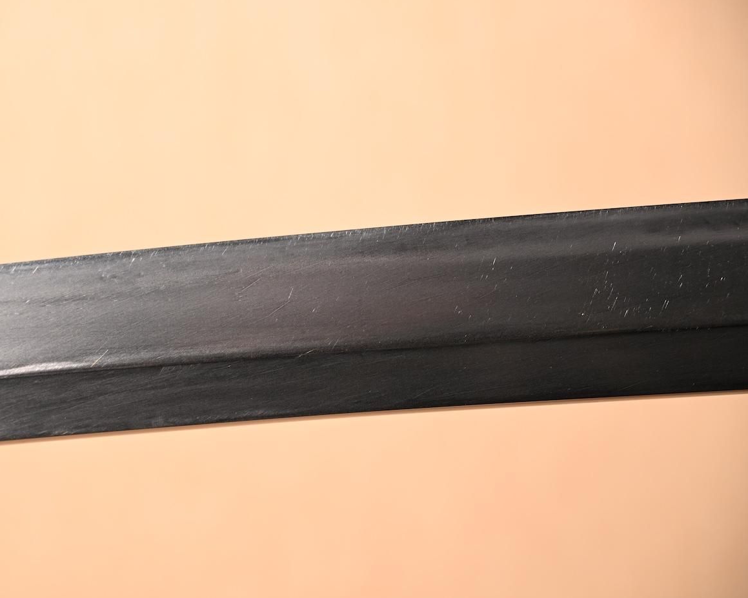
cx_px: 317
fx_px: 3200
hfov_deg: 13.3
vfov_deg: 10.7
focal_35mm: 145
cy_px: 298
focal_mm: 85
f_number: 5.3
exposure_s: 1/2
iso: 100
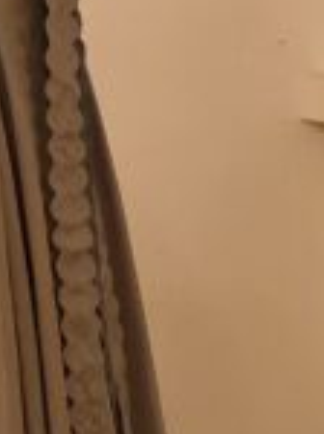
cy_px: 278
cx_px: -440
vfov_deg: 11.1
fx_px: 2228
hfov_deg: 7.8
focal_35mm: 178
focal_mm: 4.3
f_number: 2.4
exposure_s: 1/50
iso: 320
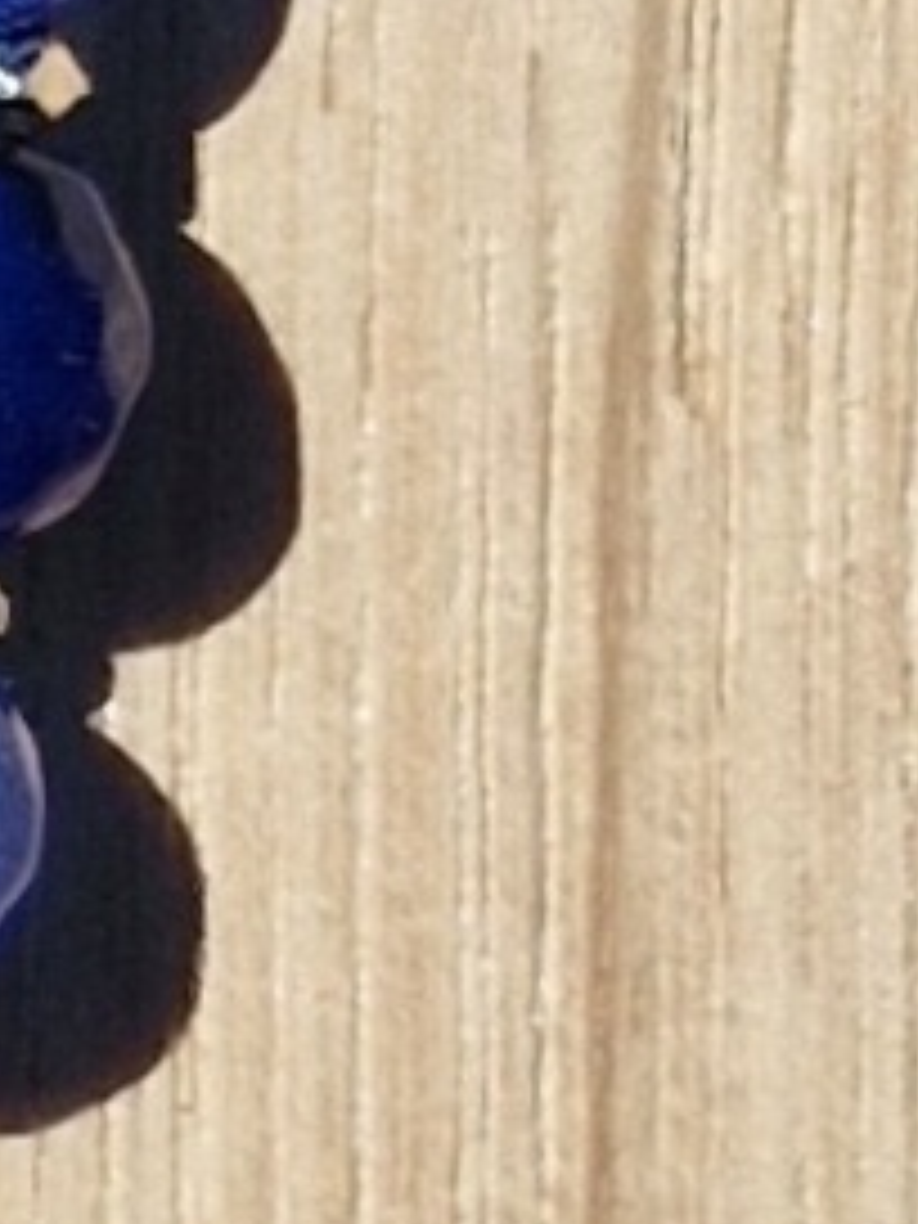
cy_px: 142
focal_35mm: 157
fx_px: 5551
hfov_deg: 7.7
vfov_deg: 12.5
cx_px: -2167
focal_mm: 5.54
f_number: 1.8
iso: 50
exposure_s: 1/5000
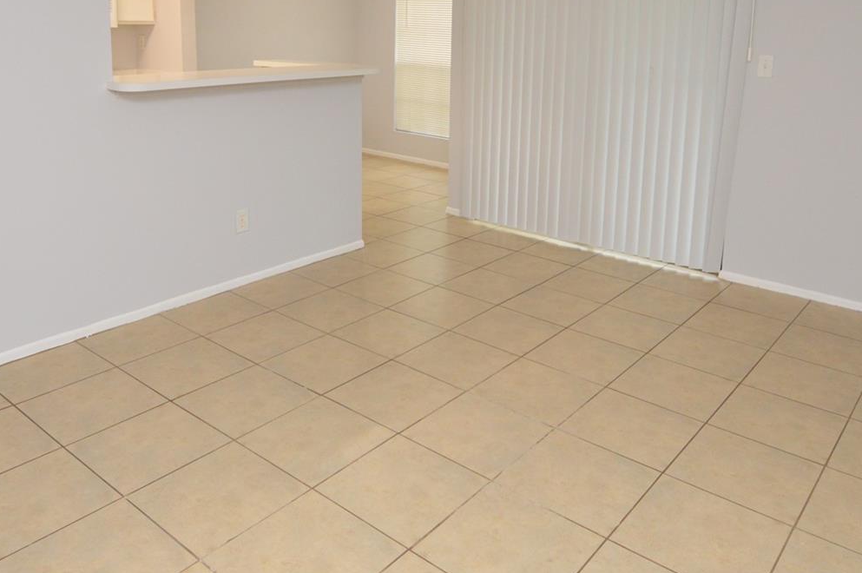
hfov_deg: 63.7
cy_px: 148
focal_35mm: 29
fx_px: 694
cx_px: 424
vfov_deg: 43.5
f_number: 4
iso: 720
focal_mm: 12
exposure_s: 1/60
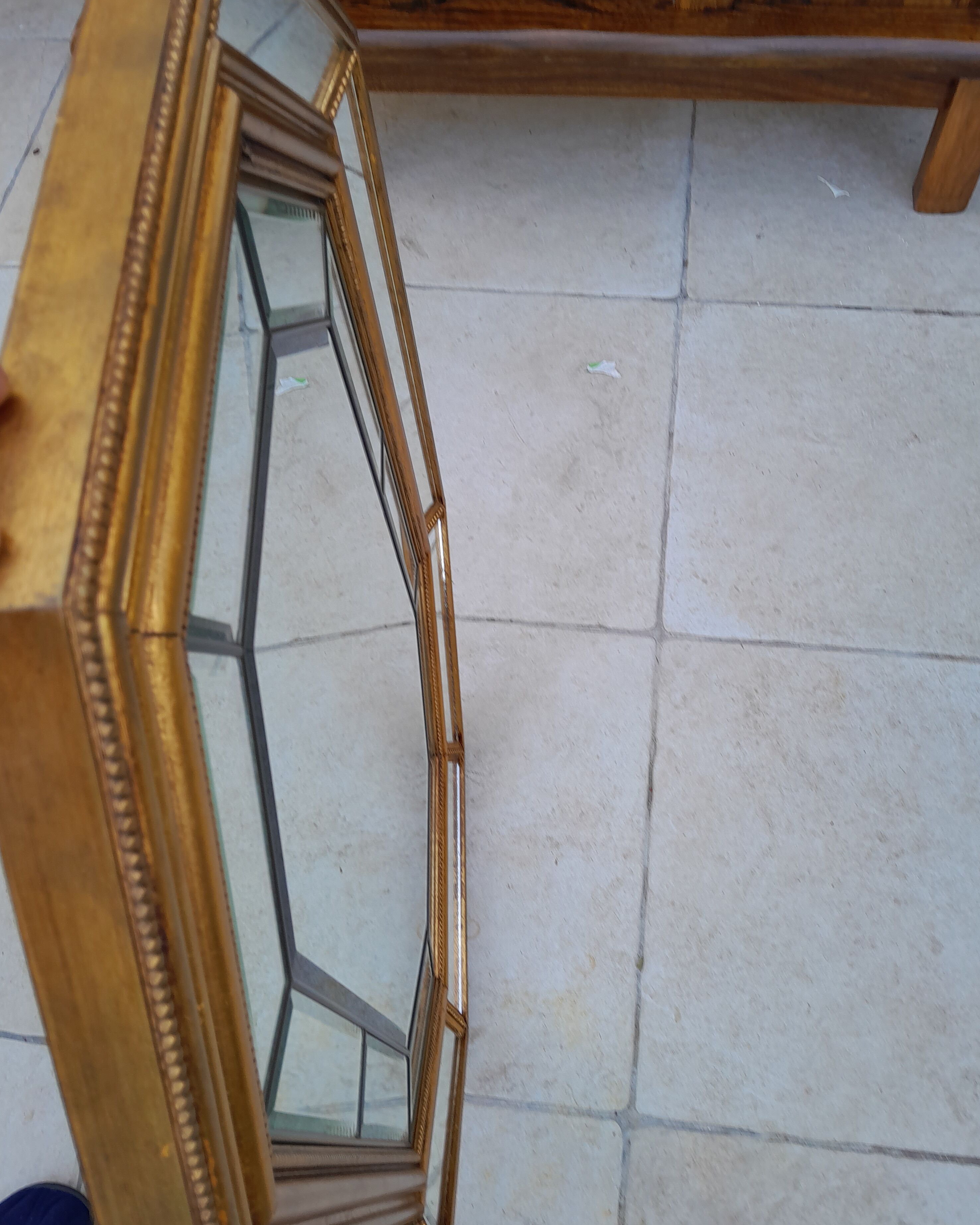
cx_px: 502
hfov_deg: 51.5
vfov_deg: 62.2
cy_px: 647
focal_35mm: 28
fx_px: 1015
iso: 40
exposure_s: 1/50
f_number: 1.8
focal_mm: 3.98
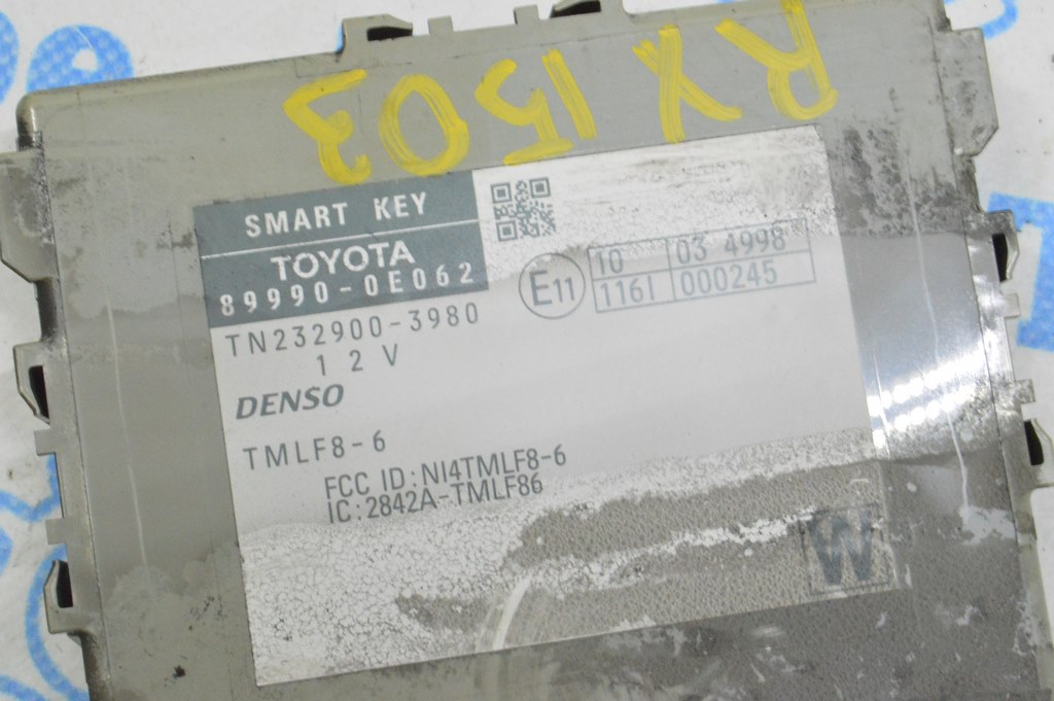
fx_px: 2413
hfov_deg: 24.6
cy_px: 350
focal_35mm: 82
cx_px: 527
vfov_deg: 16.5
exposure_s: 1/15
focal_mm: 55
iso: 6400
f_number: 20
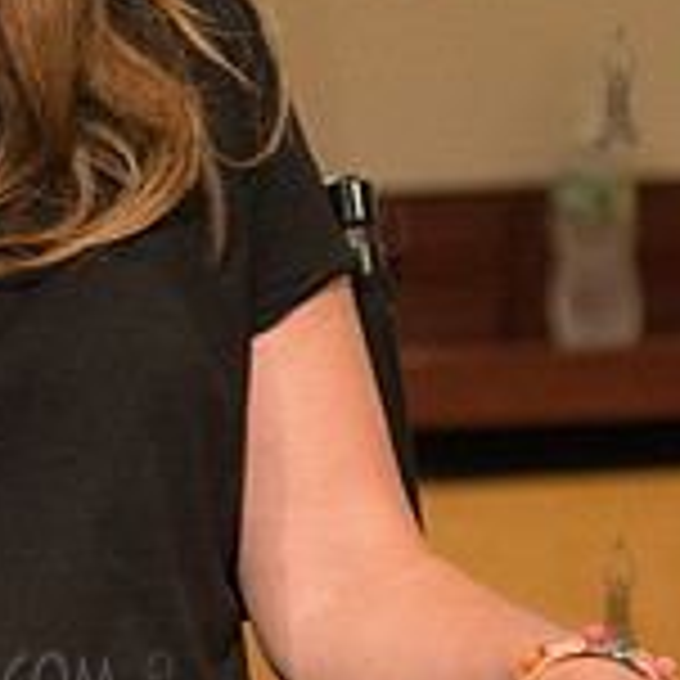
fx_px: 6756
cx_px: -127
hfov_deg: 5.7
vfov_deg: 5.8
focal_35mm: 304
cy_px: 86
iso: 2500
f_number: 4
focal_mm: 80
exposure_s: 1/320
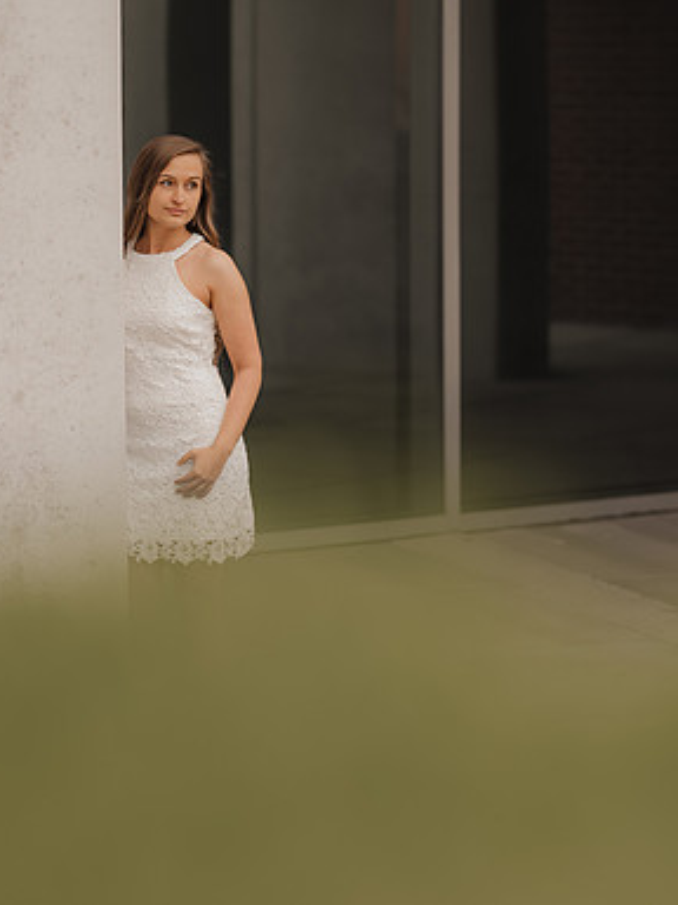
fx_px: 4309
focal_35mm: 165
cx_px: 55
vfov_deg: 12.0
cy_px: 424
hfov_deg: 9.0
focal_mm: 105
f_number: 2.2
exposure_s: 1/400
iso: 125
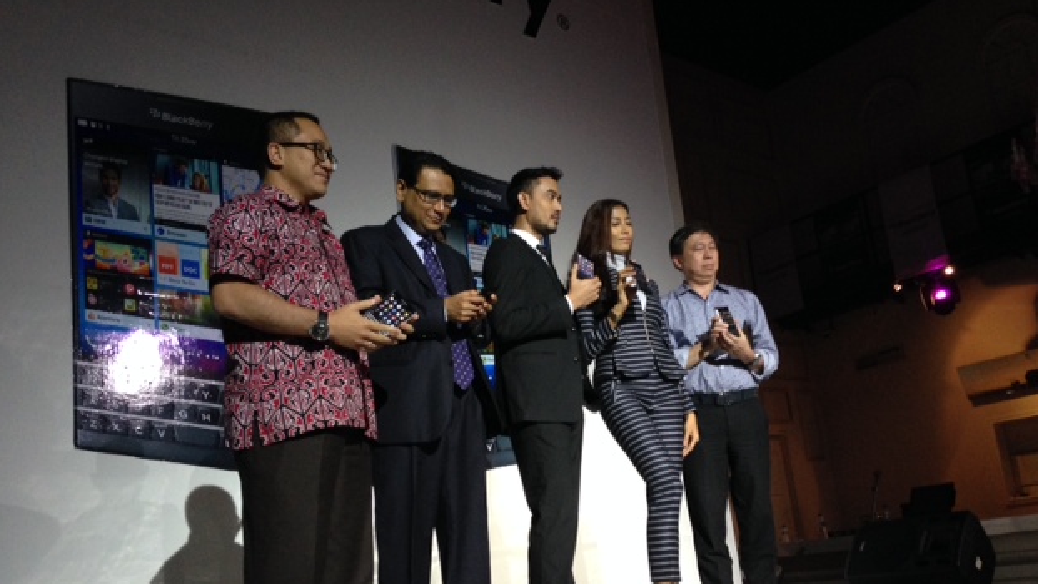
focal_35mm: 37
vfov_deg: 31.9
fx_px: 1018
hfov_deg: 54.0
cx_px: 531
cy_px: 365
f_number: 2.4
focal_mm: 4.12
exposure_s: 1/20
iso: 200
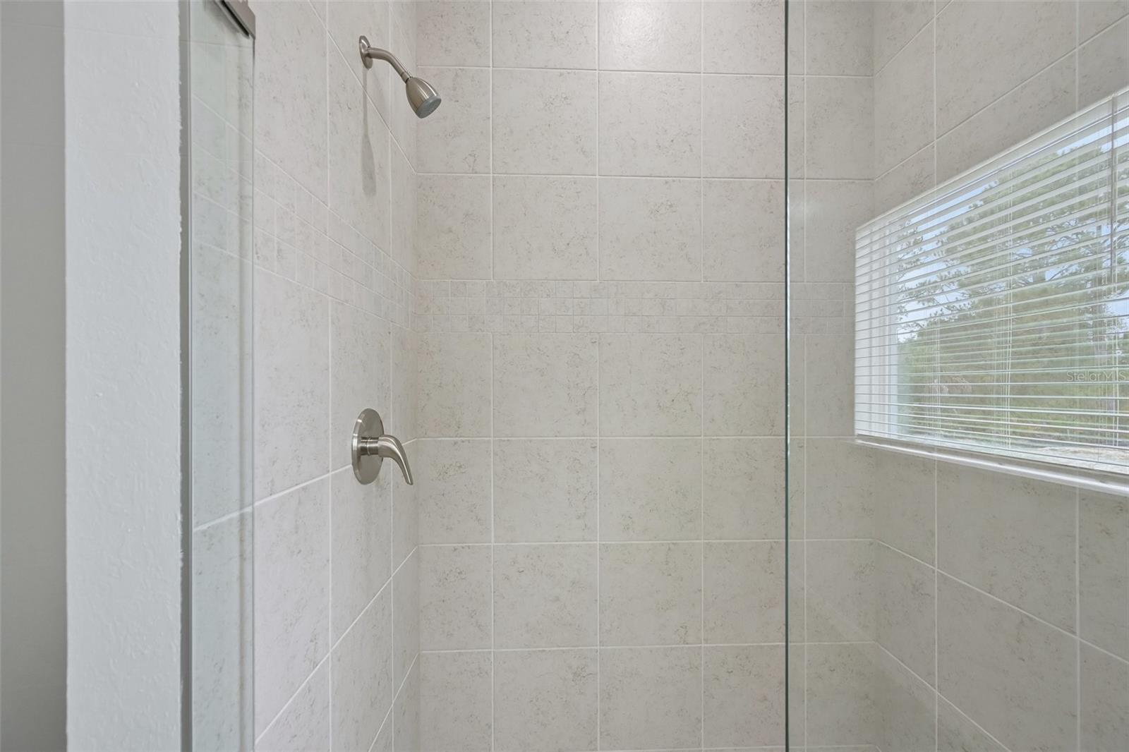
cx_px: 564
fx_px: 439
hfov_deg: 104.3
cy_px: 376
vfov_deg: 81.2
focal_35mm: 14
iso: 400
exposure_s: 1/40
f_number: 8
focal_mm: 14
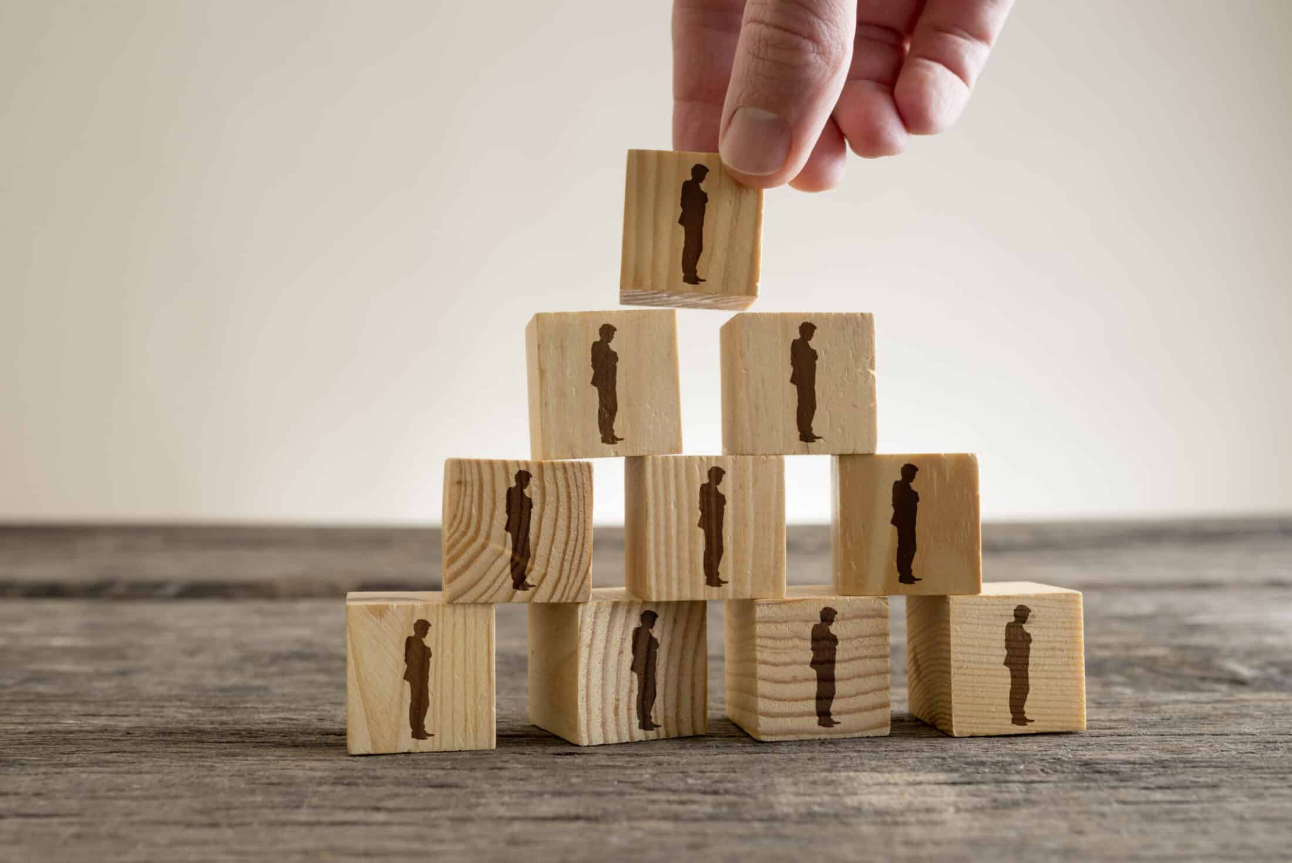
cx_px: 646
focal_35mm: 35
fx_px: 1257
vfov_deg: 37.9
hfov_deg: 54.4
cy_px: 432
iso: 100
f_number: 8
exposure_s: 1/160
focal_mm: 35
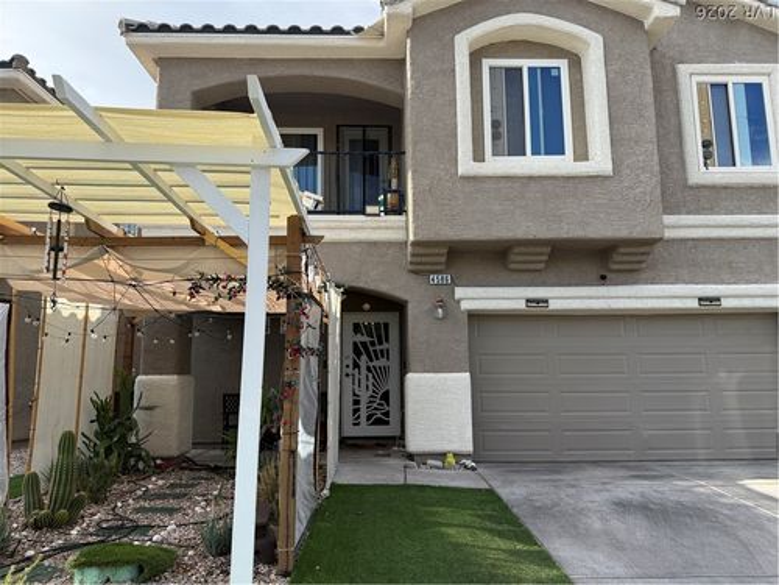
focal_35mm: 24
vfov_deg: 56.8
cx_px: 390
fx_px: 540
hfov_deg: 71.6
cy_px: 292
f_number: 1.78
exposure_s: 1/2611
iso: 100
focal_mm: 6.76
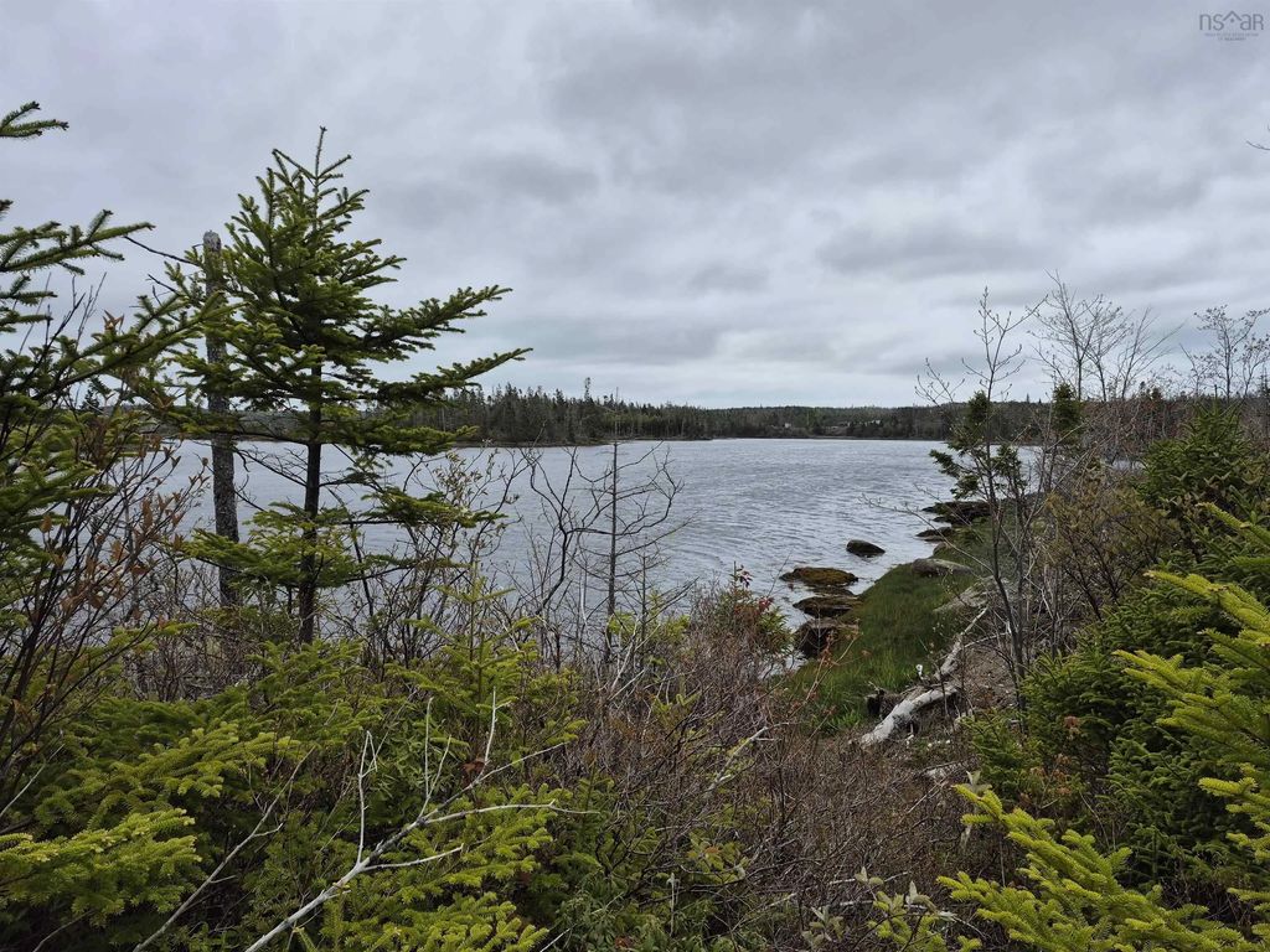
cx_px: 635
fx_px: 844
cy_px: 476
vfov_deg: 58.9
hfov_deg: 73.9
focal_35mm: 23
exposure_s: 1/2984
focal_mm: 5.4
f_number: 1.8
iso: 25
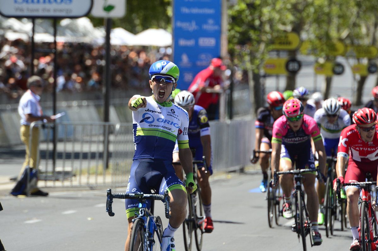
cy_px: 126
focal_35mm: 400
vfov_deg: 3.4
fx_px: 4196
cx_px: 189
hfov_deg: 5.2
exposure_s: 1/1000
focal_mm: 400
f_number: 8
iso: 800
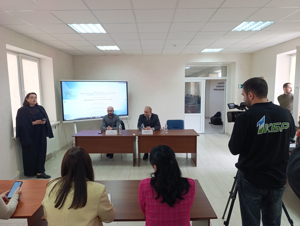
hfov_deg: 73.8
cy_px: 113
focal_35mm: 23
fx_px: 200
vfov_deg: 59.0
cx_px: 150
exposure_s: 1/100
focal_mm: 6.14
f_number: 1.6
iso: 1000
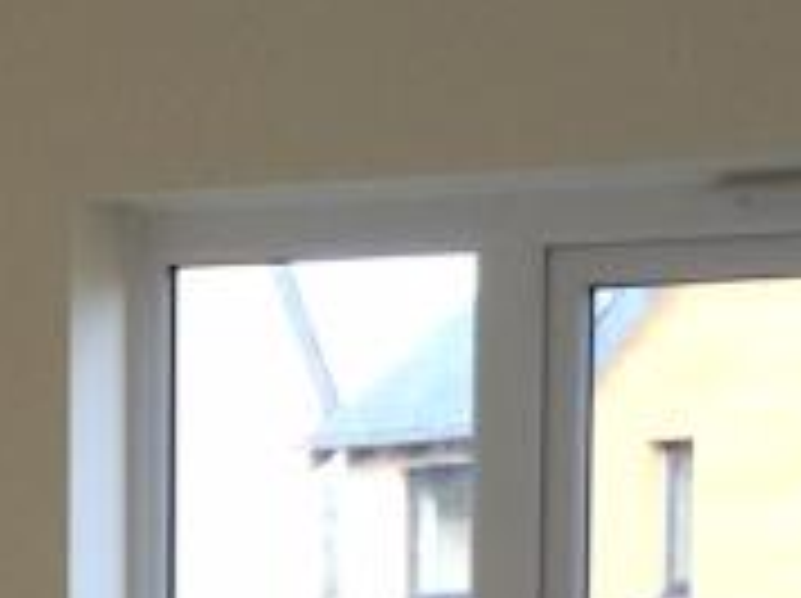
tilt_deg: -4.0
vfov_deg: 8.6
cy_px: 985
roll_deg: +1.2
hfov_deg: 11.5
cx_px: -238
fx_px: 3859
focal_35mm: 167
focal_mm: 4.15
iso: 32
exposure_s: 1/104
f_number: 2.2
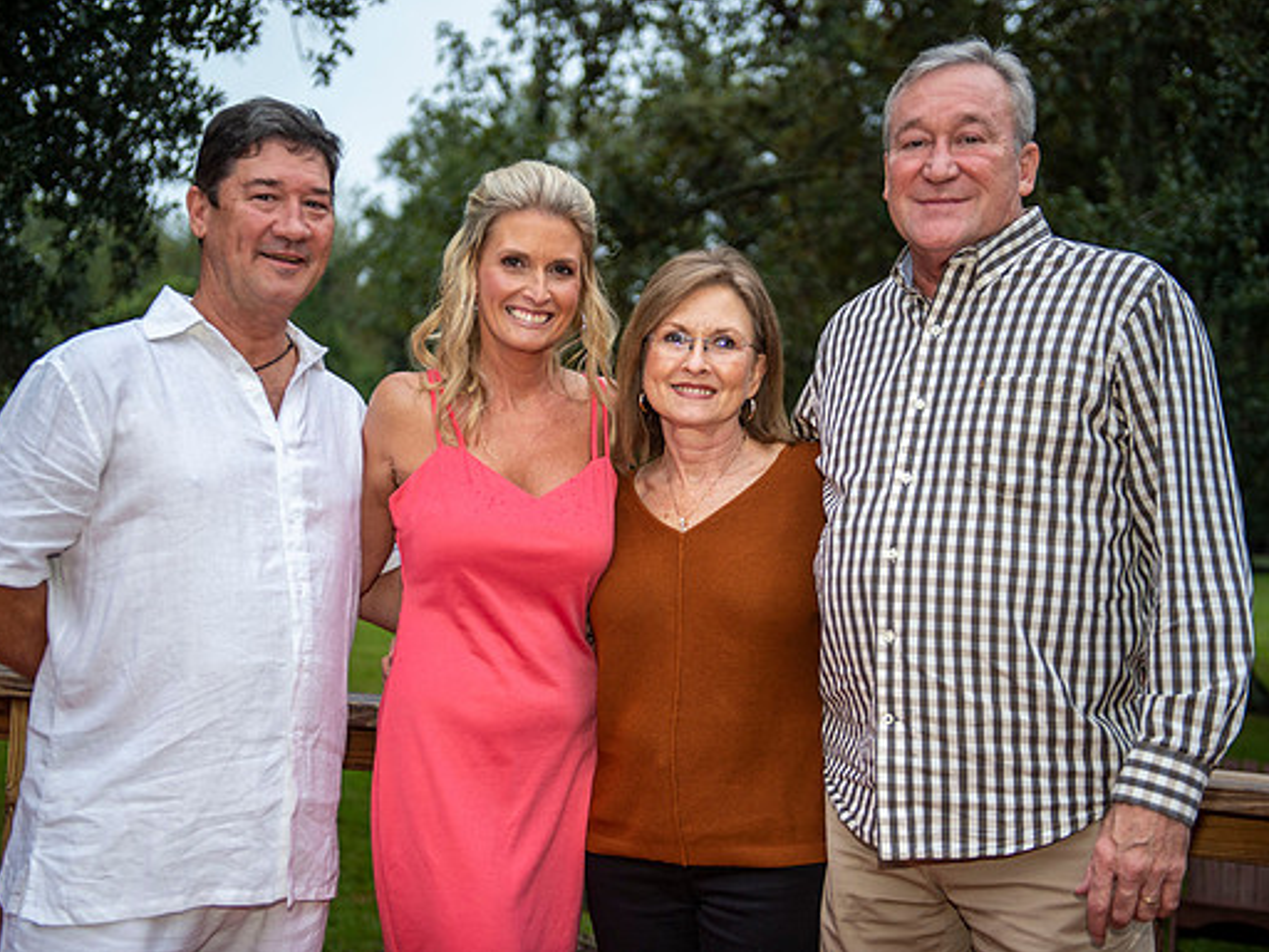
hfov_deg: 38.9
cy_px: 476
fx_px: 1796
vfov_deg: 29.7
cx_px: 605
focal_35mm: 49
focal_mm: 45
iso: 800
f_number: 2.8
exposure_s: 1/125
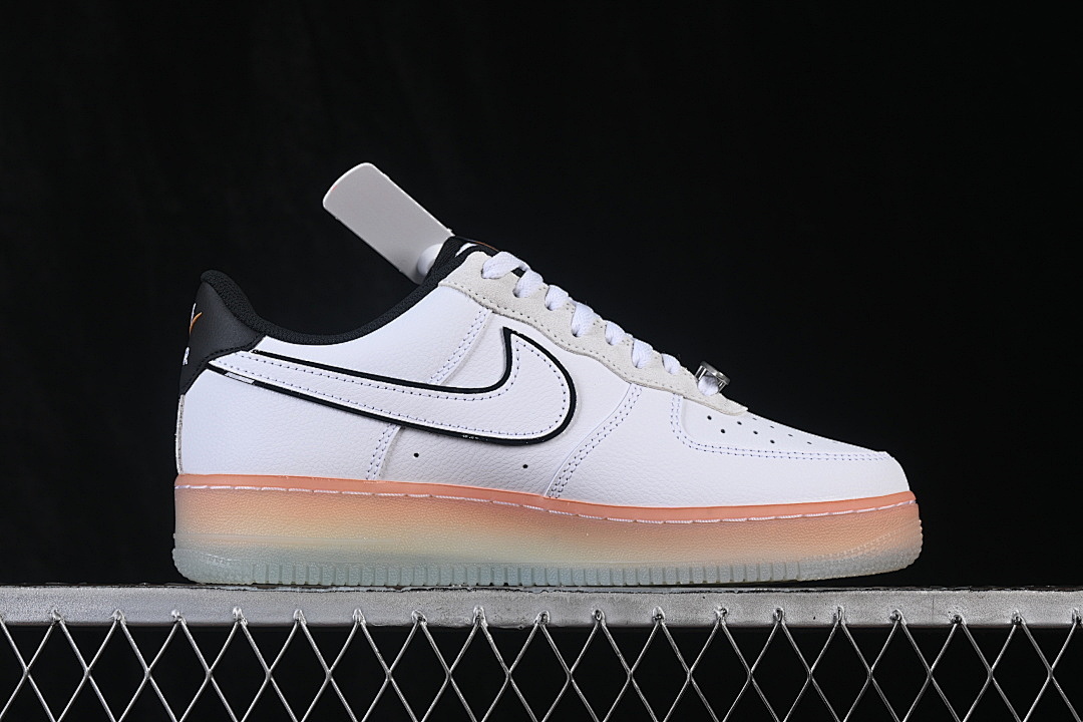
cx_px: 542
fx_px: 2256
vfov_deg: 18.2
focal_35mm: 75
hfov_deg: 27.0
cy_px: 361
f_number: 8
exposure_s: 1/80
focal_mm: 50
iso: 160
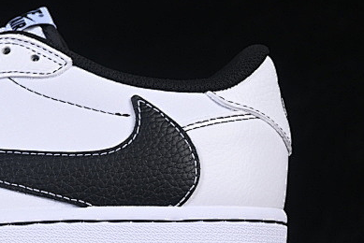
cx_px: -35
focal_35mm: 208
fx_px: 2105
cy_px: 70
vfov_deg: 6.6
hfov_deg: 9.8
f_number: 8
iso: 160
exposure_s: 1/80
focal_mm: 50
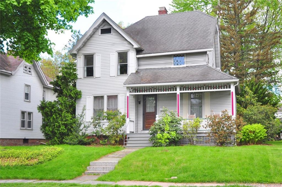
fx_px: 235
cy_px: 94
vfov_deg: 43.5
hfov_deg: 62.0
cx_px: 141
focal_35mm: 30
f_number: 7.1
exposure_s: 1/200
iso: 400
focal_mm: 20
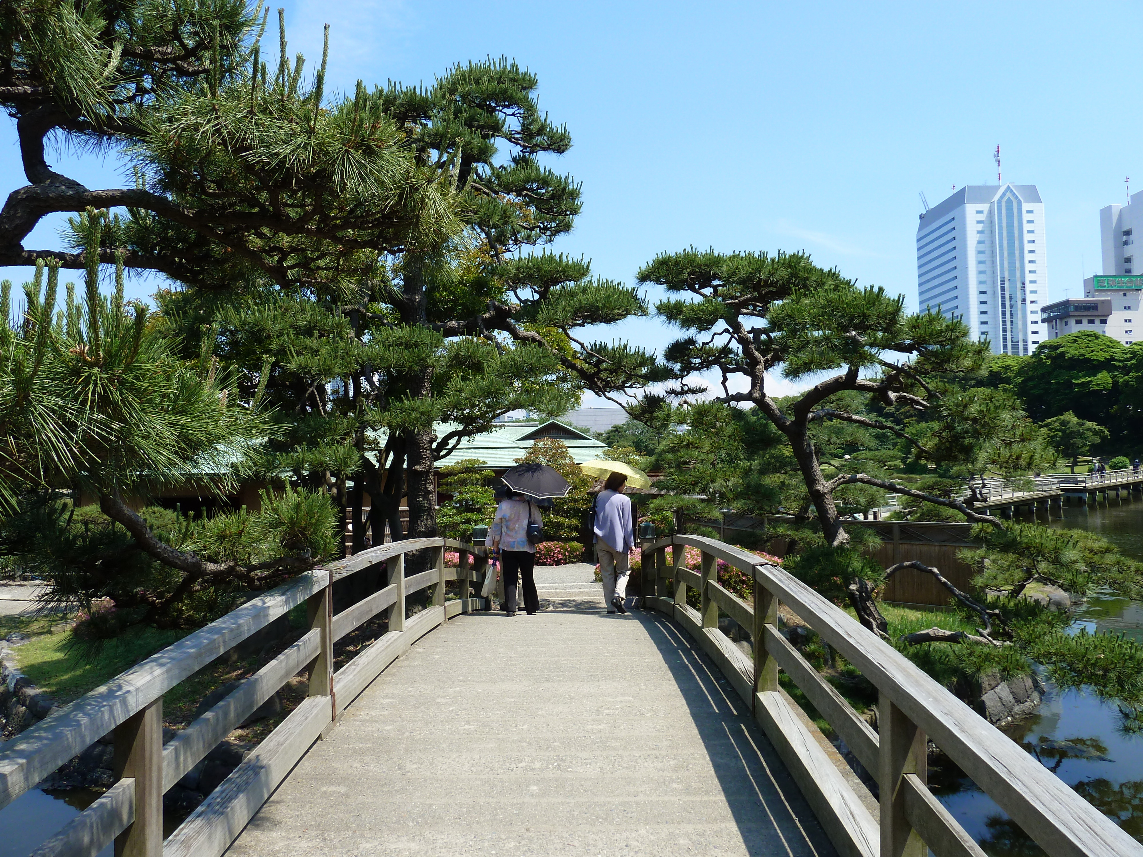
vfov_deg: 54.9
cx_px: 572
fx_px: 825
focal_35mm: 25
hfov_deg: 69.4
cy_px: 428
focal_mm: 4.1
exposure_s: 1/400
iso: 80
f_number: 4
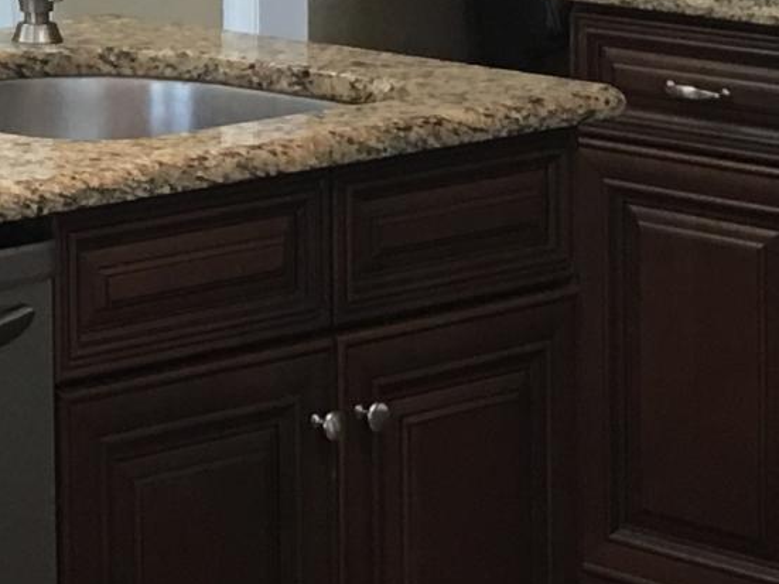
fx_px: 3555
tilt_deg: -3.4
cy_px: -206
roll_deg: +1.5
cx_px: -799
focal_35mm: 158
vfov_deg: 9.2
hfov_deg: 11.3
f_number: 2.2
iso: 40
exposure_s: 1/15
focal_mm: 4.15
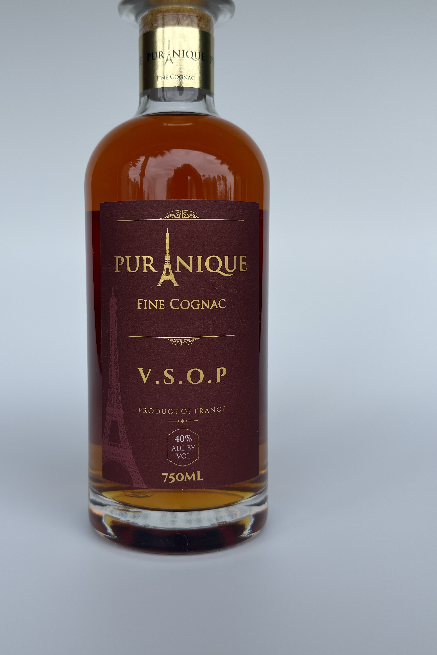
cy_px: 307
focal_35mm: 36
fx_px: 655
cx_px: 173
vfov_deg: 53.1
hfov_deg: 36.7
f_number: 1.78
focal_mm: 6.76
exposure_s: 1/1295
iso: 64
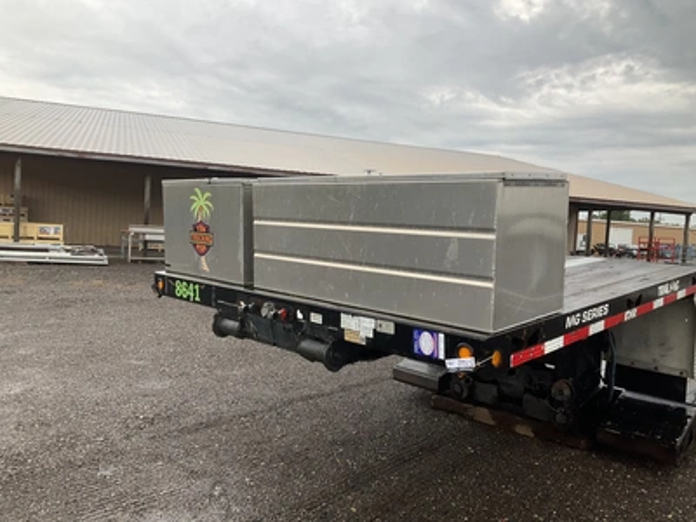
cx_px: 348
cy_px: 261
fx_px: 583
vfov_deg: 48.2
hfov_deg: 61.7
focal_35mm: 29
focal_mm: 3
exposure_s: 1/551
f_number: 1.8
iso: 25
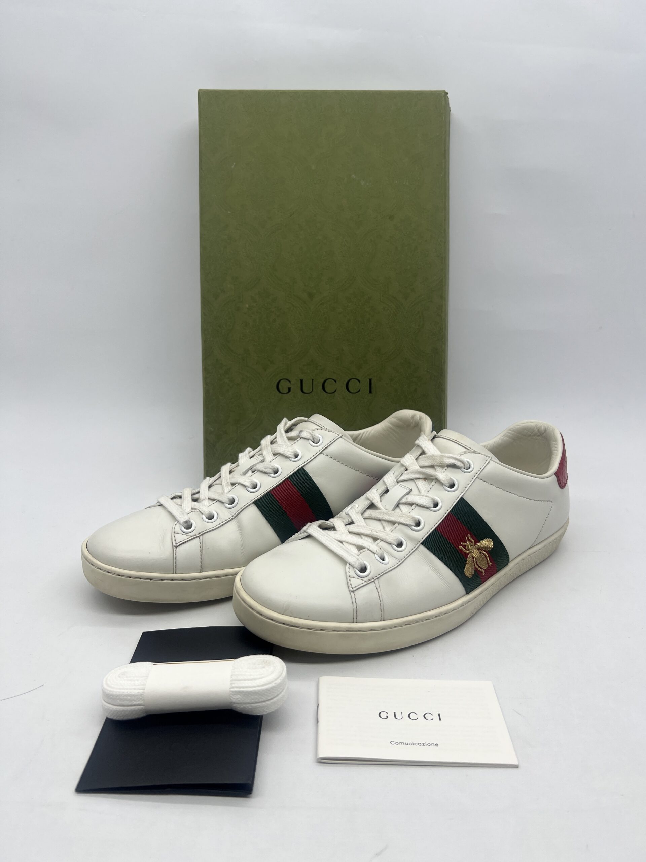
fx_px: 647
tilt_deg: -18.5
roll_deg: -1.6
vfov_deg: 67.3
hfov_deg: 53.1
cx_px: 323
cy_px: 431
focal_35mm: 26
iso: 50
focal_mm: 5.7
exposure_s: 1/336
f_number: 1.5
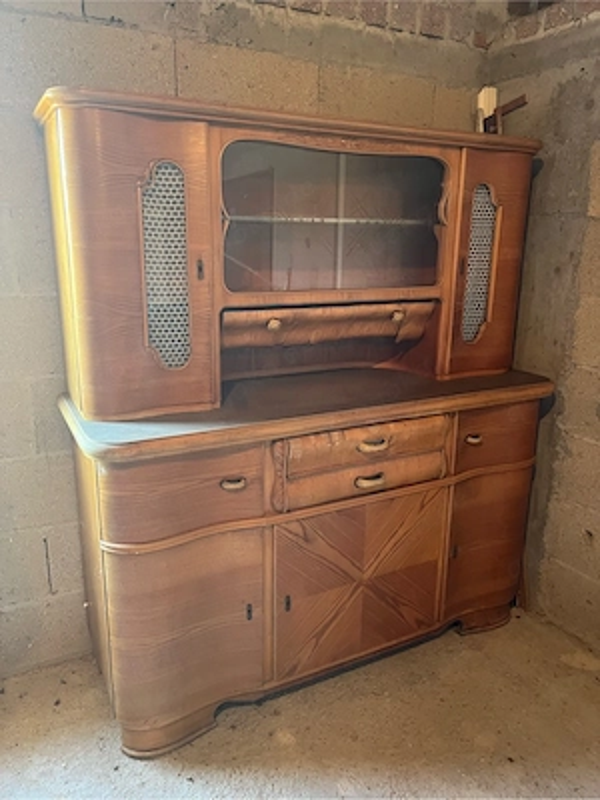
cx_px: 300
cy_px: 400
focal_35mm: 26
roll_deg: +0.8
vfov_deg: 67.3
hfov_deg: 53.1
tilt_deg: -15.9
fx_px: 601
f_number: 1.6
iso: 500
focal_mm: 5.1
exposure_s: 1/33
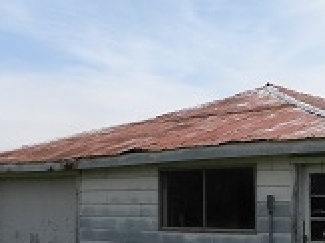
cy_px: 149
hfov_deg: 29.6
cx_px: 257
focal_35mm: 64
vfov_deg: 22.9
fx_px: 600
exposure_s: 1/534
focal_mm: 4.6
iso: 64
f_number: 4
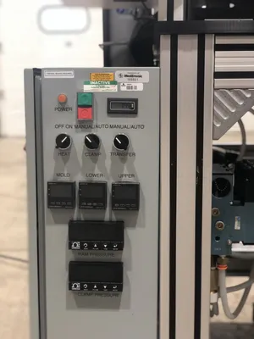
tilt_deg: -9.0
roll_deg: +0.8
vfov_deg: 36.8
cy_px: 170
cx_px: 127
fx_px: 509
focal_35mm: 52
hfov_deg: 28.0
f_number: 2.4
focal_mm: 6
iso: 125
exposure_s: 1/40
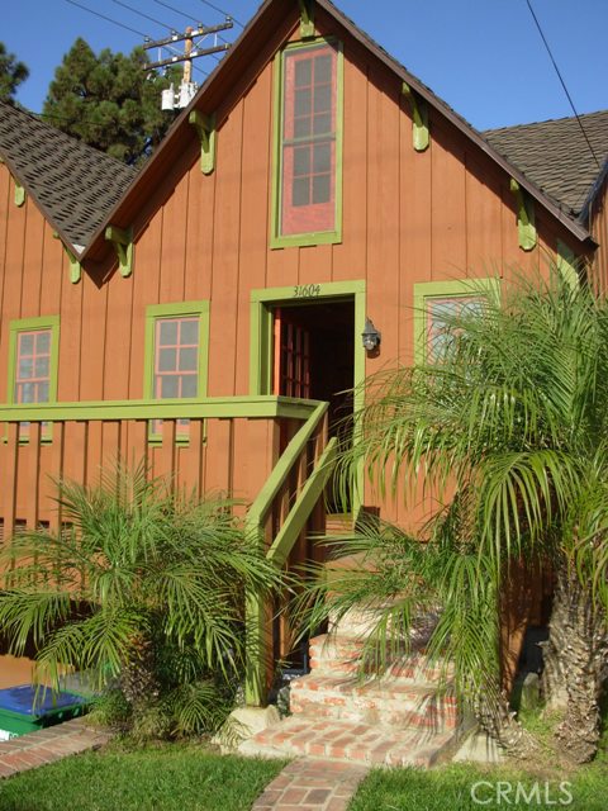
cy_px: 406
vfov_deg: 49.0
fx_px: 890
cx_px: 304
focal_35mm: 38
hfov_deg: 37.7
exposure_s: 1/1149
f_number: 2.9
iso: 50
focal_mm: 6.3
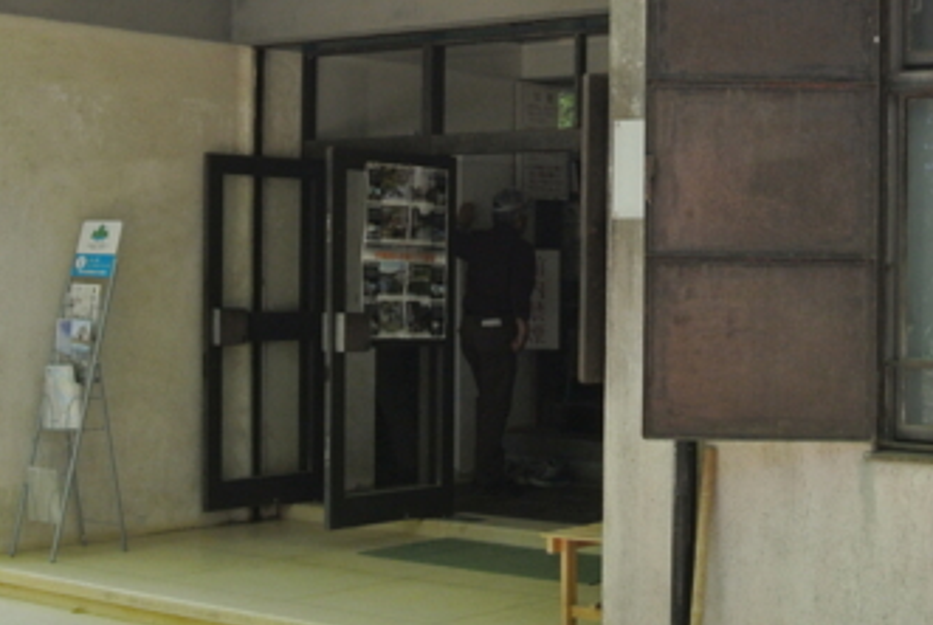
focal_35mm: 70
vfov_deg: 19.5
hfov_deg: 28.3
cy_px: 248
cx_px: 730
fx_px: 1817
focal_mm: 11
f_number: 3.5
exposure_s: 1/250
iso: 320
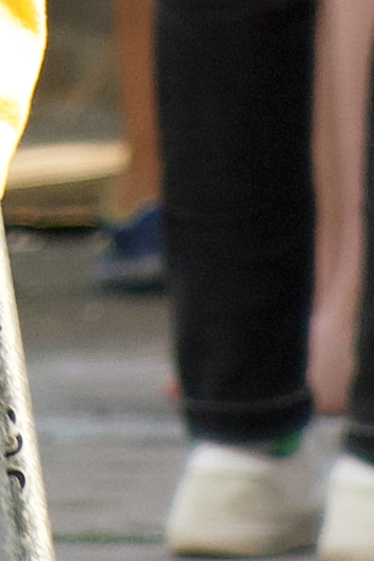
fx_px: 11250
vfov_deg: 2.8
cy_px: -386
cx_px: -22
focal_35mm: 722
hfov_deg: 1.9
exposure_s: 1/250
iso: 320
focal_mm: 105
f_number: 4
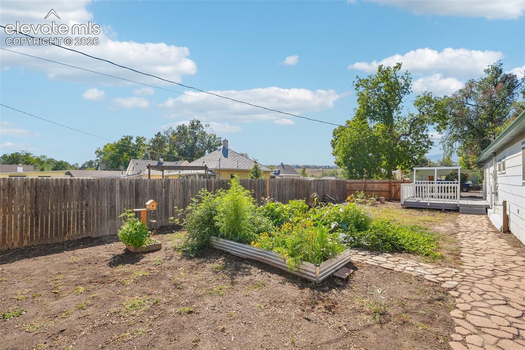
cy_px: 175
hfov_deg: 100.4
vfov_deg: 77.3
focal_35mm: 15
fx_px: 219
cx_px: 262
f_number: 8
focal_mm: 10
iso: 800
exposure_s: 1/500
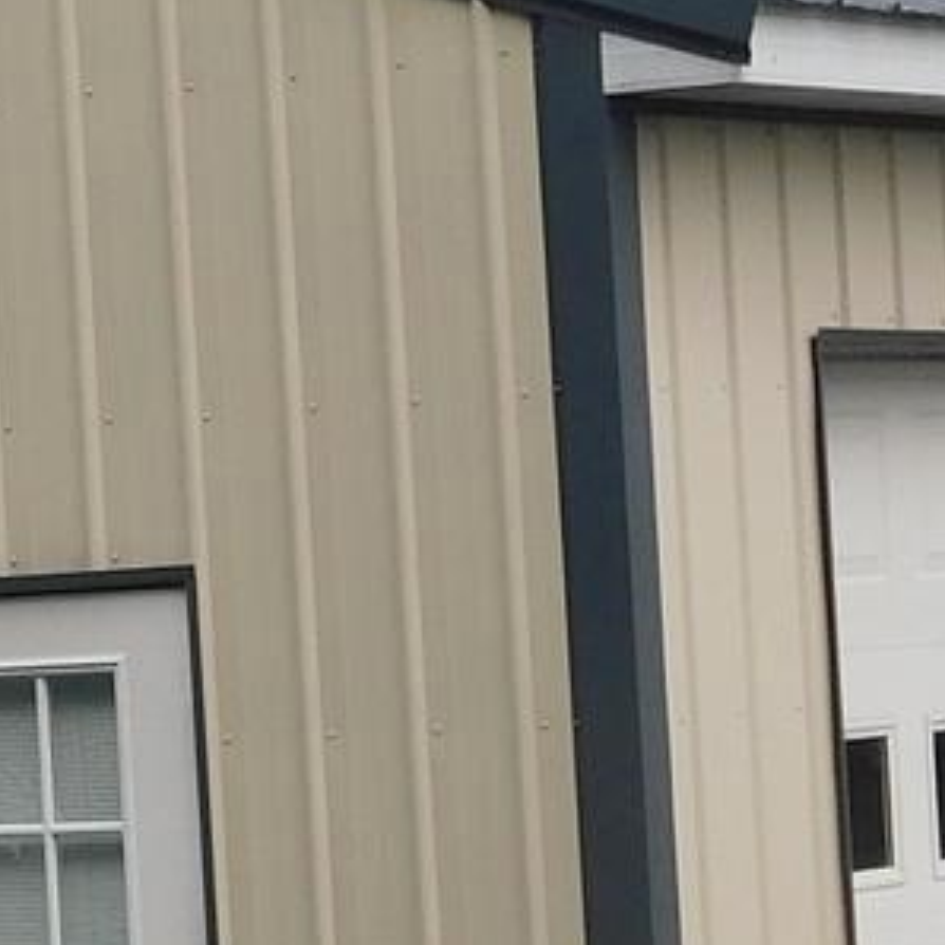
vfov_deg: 8.0
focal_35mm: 219
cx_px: 92
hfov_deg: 8.0
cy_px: 428
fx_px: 6764
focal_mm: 6.3
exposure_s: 1/160
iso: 125
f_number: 3.5
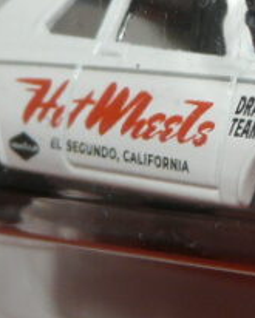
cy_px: 86
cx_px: 308
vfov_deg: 7.4
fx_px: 2470
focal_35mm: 262
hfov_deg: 5.9
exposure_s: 1/60
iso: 100
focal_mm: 9.5
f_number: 3.2
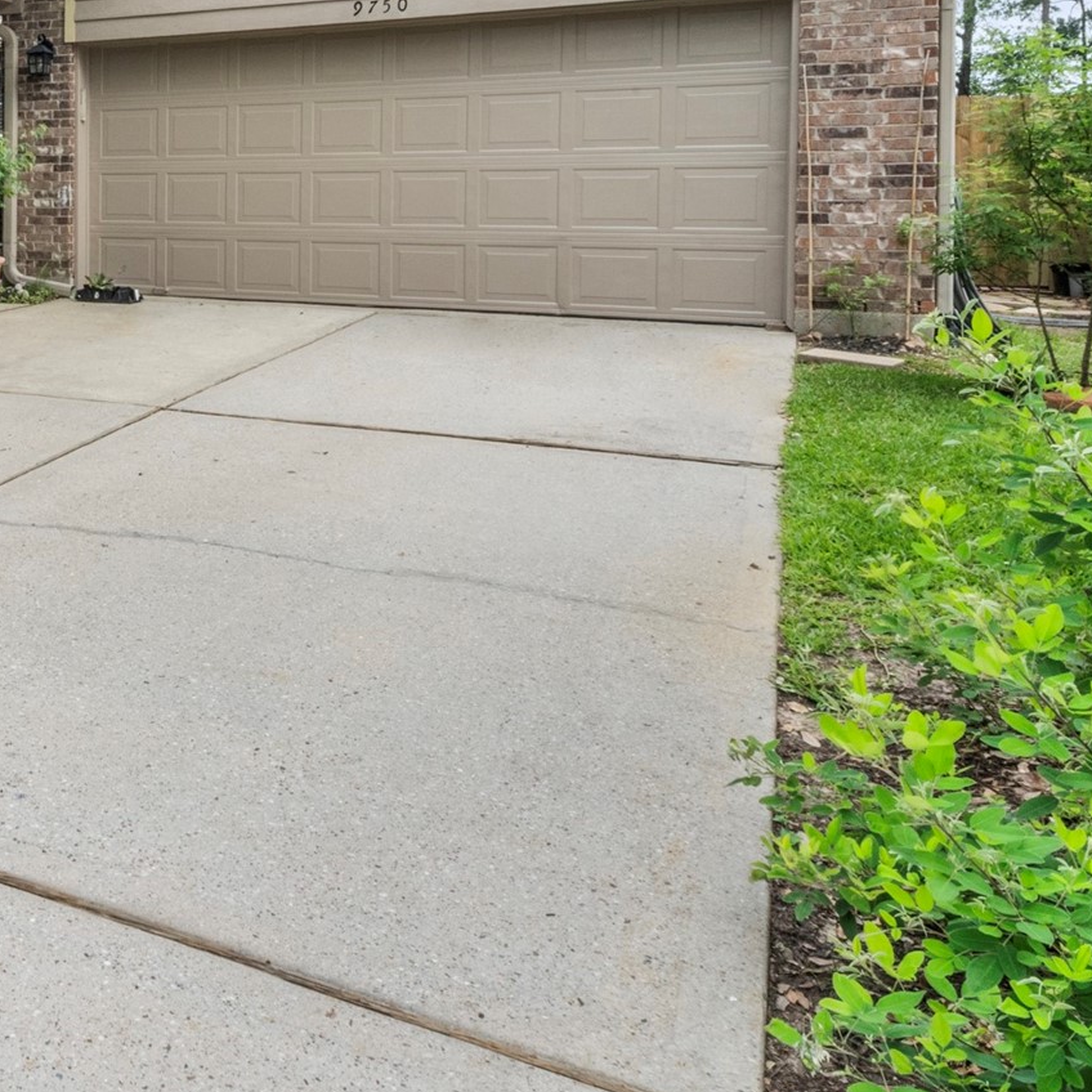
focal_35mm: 37
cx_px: -131
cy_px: 219
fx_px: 1321
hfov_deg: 37.1
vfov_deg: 42.9
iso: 800
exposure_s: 1/20
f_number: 9
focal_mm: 17
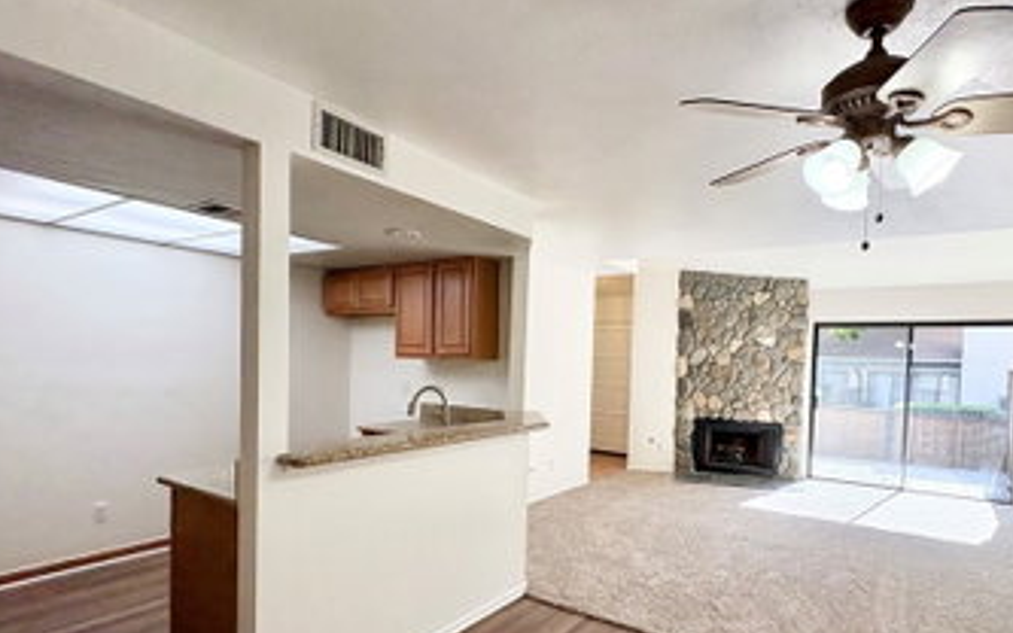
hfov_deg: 87.6
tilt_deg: -1.5
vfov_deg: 61.7
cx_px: 570
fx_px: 524
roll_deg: -2.1
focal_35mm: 19
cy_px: 377
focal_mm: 2.22
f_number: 2.2
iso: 64
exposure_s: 1/182
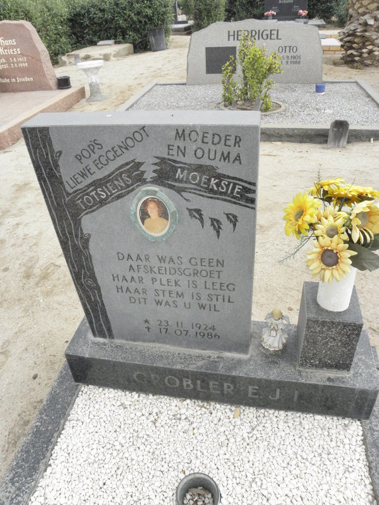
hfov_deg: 51.4
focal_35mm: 27
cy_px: 252
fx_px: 394
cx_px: 190
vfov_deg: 65.3
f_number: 6.3
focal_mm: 4.83
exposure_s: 1/400
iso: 200
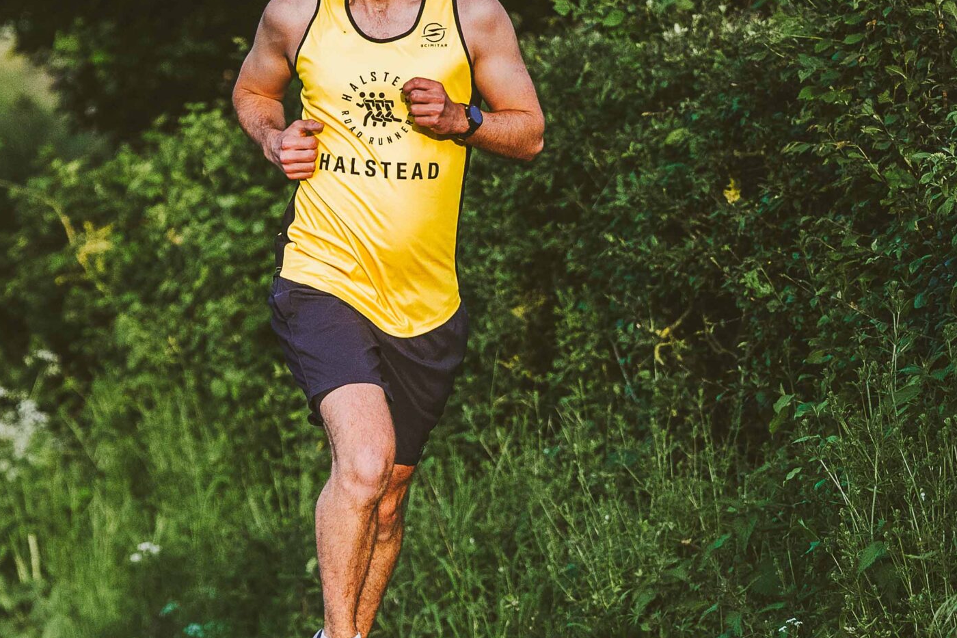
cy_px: 301
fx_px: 9090
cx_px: 357
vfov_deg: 4.0
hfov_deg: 6.0
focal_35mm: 342
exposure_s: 1/6400
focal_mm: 125
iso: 500
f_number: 2.8
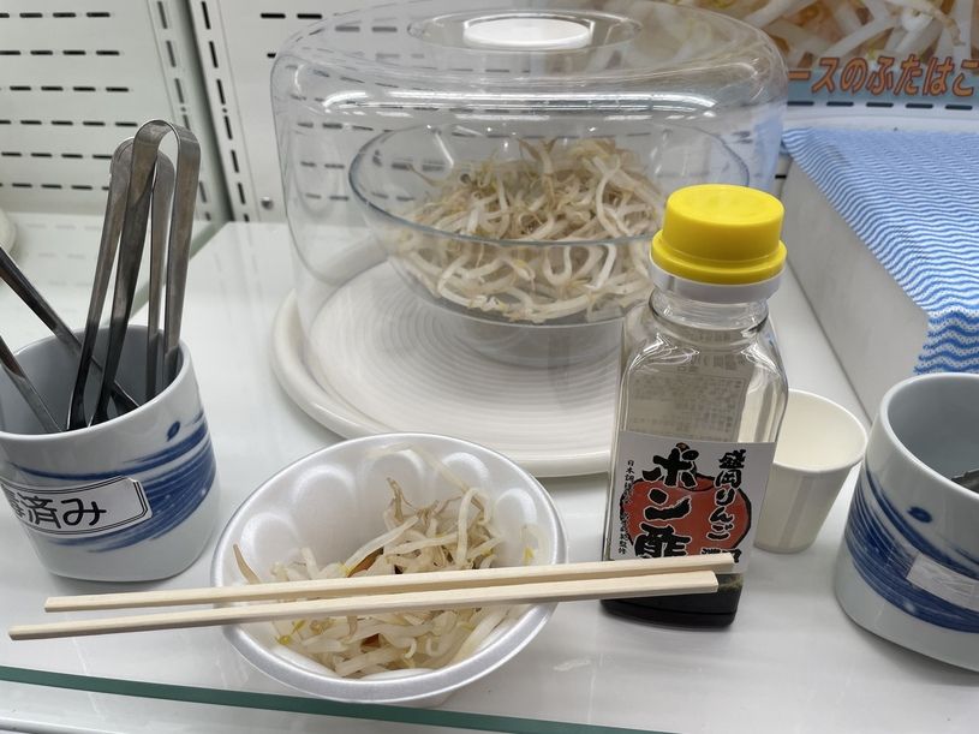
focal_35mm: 26
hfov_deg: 67.3
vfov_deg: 53.1
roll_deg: +0.2
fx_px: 735
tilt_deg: -34.1
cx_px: 490
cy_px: 367
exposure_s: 1/259
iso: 32
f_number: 1.6
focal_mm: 4.2
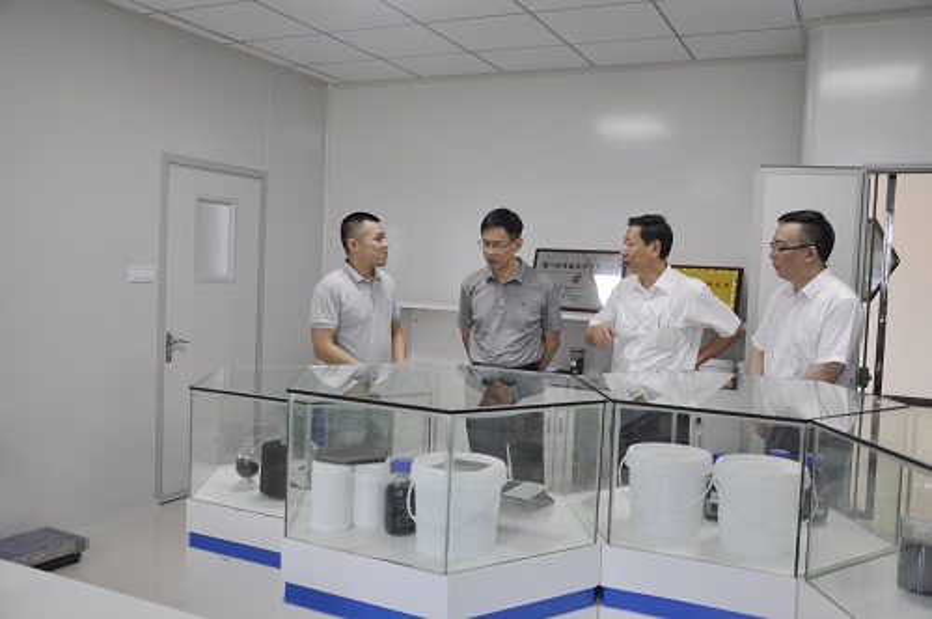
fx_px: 814
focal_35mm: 32
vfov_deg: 41.6
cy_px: 310
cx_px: 466
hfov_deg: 59.6
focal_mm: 21
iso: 400
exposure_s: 1/30
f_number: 5.6
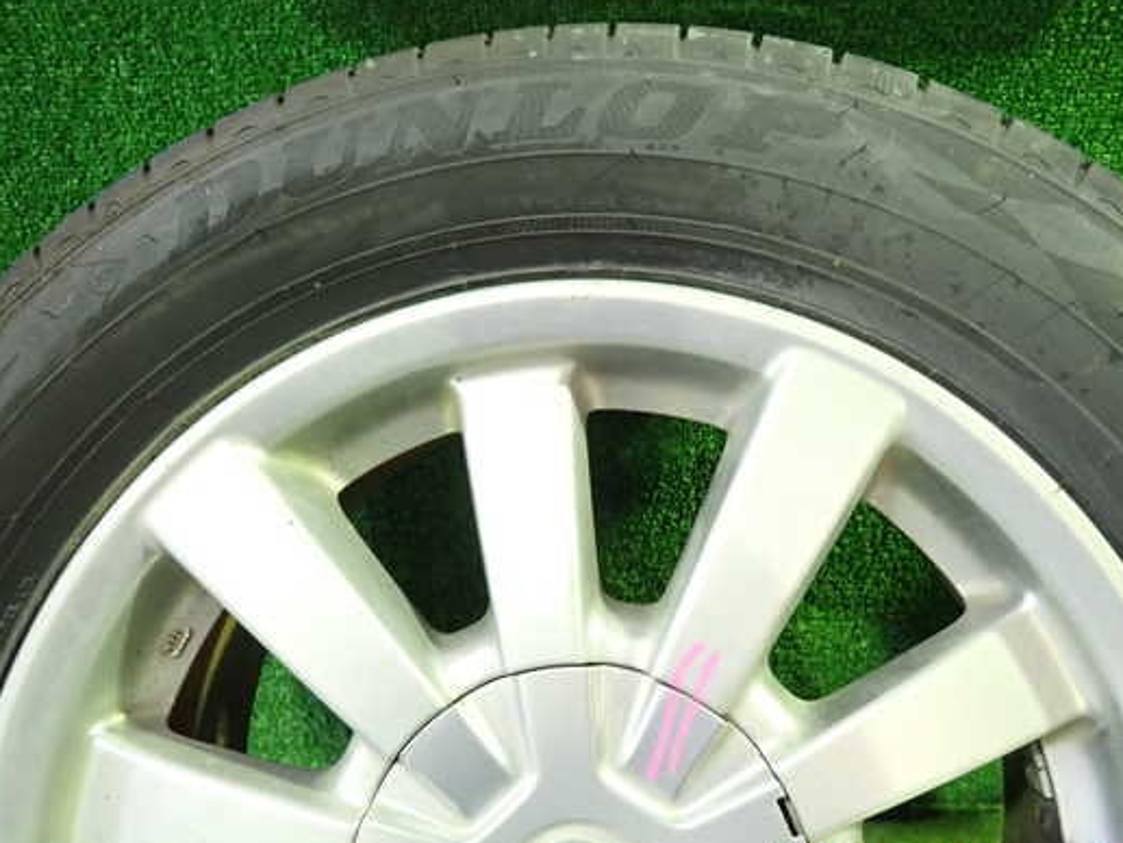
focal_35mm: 29
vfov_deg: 48.2
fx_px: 941
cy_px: 408
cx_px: 615
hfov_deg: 61.5
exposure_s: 1/30
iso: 500
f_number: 2
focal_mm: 4.5
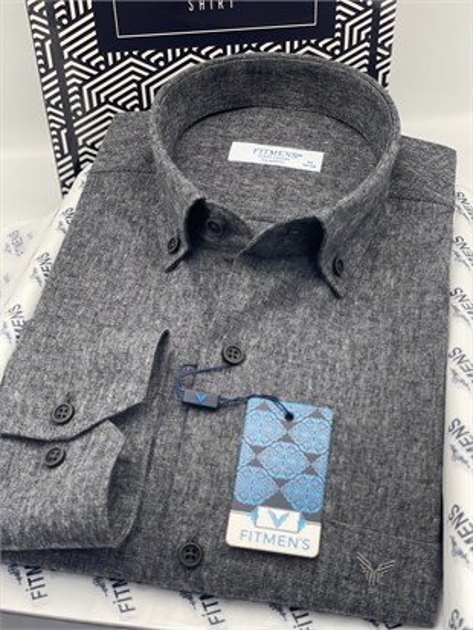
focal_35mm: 52
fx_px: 947
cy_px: 315
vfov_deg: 36.8
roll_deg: +2.5
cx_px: 236
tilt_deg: -38.6
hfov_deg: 28.0
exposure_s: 1/122
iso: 40
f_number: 2
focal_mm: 6
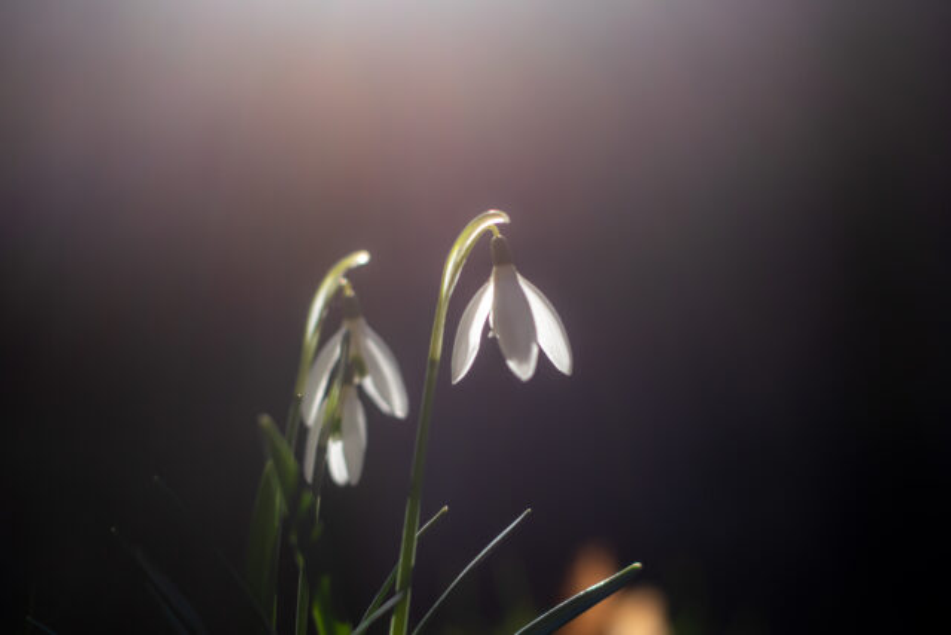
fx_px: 1982
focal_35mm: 75
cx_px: 476
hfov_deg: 27.0
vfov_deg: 18.2
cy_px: 318
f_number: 2.5
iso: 100
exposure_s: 1/3200
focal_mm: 50
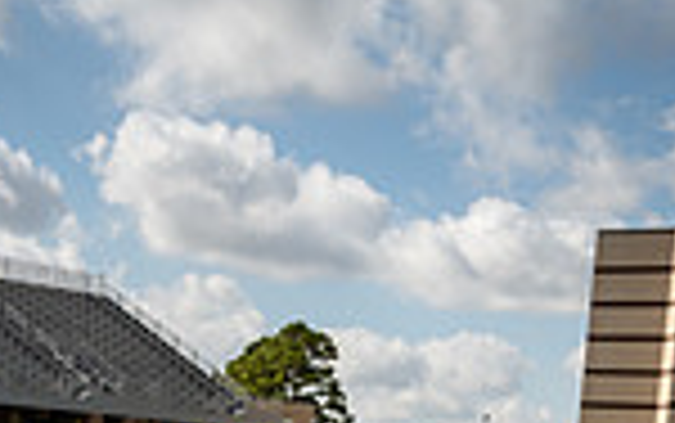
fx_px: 1970
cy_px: 999
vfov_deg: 10.6
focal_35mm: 107
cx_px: 212
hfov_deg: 19.4
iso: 125
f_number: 8
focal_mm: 35
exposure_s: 1/250
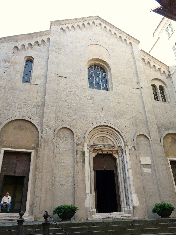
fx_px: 190
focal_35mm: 28
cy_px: 118
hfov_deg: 49.7
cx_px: 88
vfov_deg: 63.4
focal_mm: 4.6
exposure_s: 1/100
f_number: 4
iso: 100
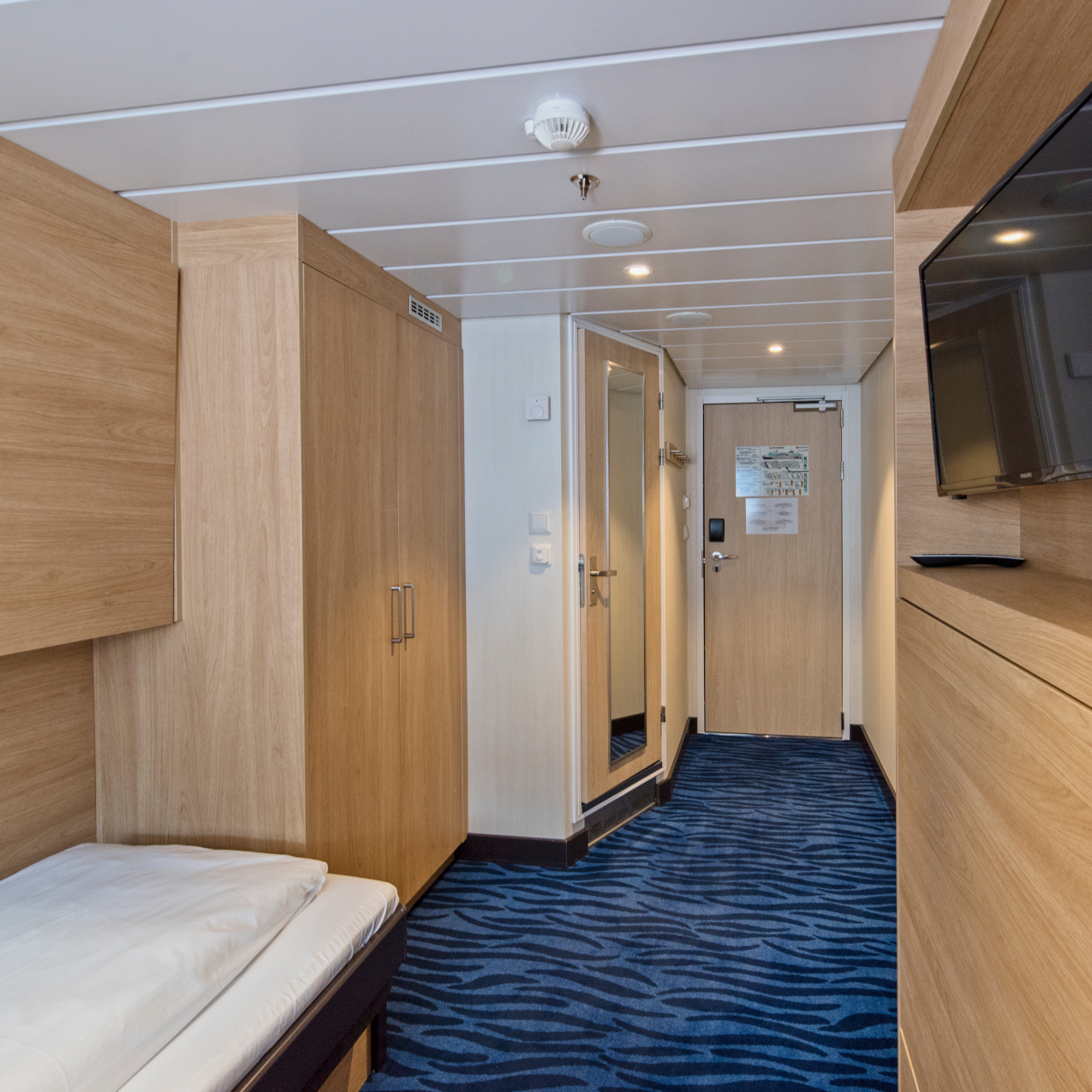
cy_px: 553
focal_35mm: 20
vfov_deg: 74.8
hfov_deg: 74.5
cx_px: 618
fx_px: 714
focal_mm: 15
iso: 500
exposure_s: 1/15
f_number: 6.3
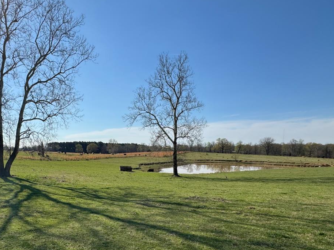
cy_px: 166
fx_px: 222
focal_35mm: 23
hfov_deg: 72.2
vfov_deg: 57.6
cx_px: 118
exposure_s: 1/2985
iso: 50
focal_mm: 2.22
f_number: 2.2
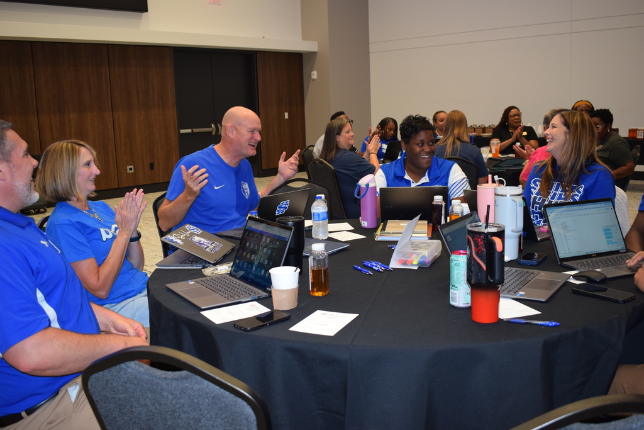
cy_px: 215
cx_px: 322
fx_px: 644
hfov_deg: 53.1
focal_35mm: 36
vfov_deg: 36.9
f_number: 5
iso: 800
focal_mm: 24
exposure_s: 1/100
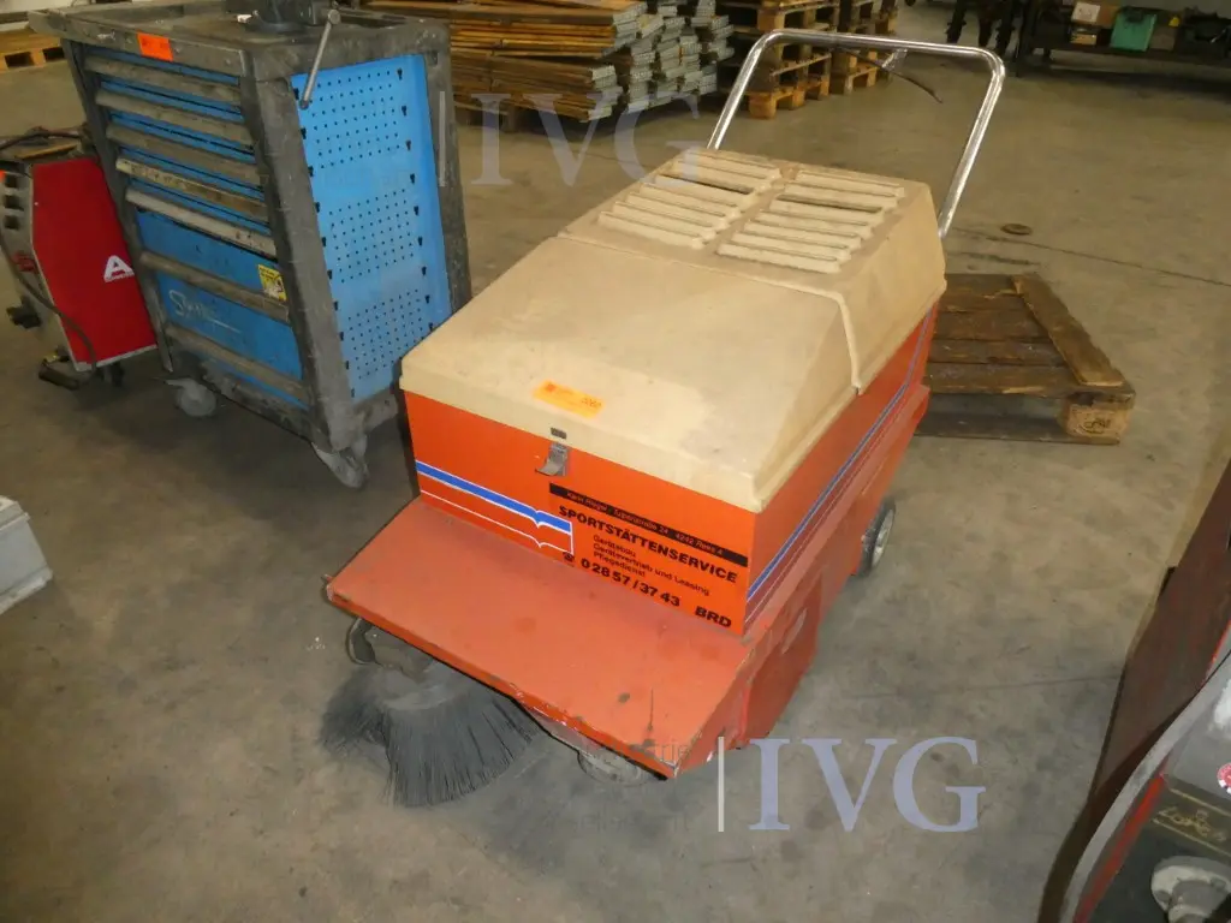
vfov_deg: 56.8
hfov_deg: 71.6
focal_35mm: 24
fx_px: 853
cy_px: 462
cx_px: 616
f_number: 3.3
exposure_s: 1/60
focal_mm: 4.3
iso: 800
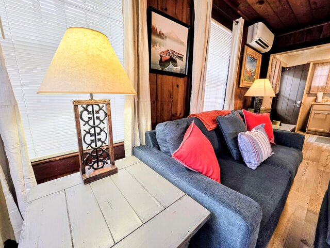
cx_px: 165
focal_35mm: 13
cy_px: 124
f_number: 1.9
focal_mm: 2.2
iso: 125
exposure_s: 1/120
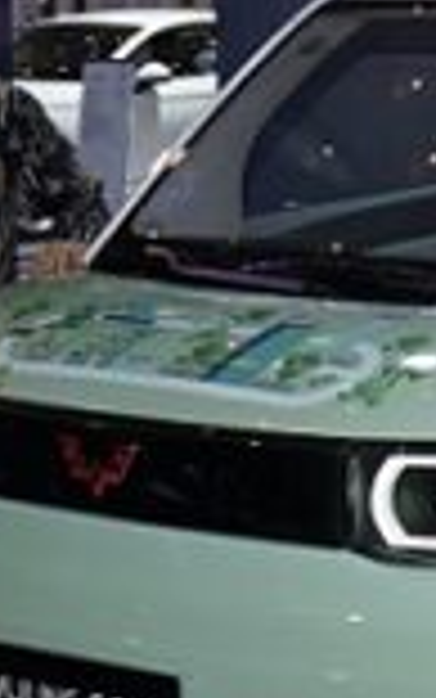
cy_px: 63
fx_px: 1823
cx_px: 643
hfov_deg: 12.9
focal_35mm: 96
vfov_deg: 21.1
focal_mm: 21
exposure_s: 1/100
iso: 200
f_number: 4
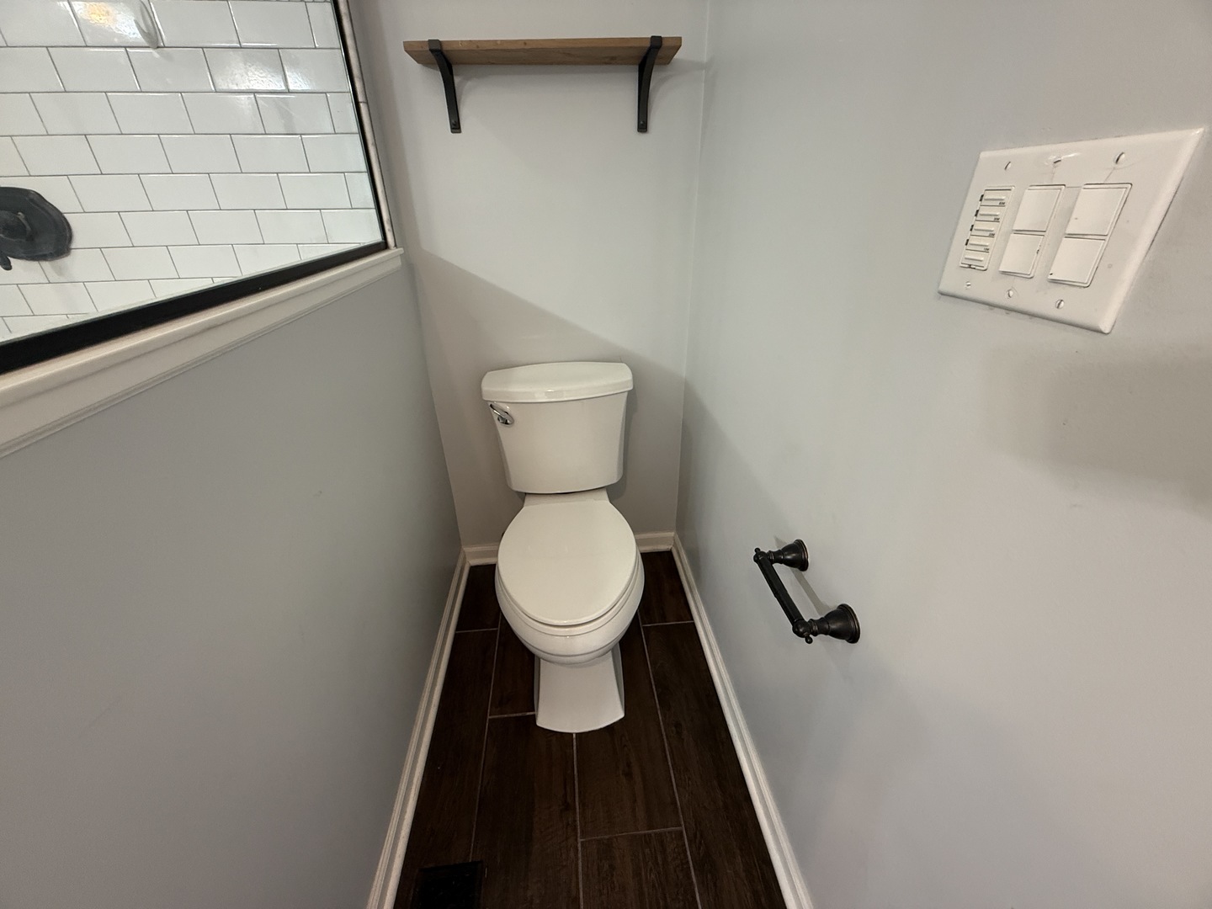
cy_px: 454
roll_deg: +1.2
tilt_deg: -26.5
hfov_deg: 102.1
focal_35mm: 14
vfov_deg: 85.7
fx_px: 490
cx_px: 606
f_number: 2.2
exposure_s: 1/60
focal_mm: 2.22
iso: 250
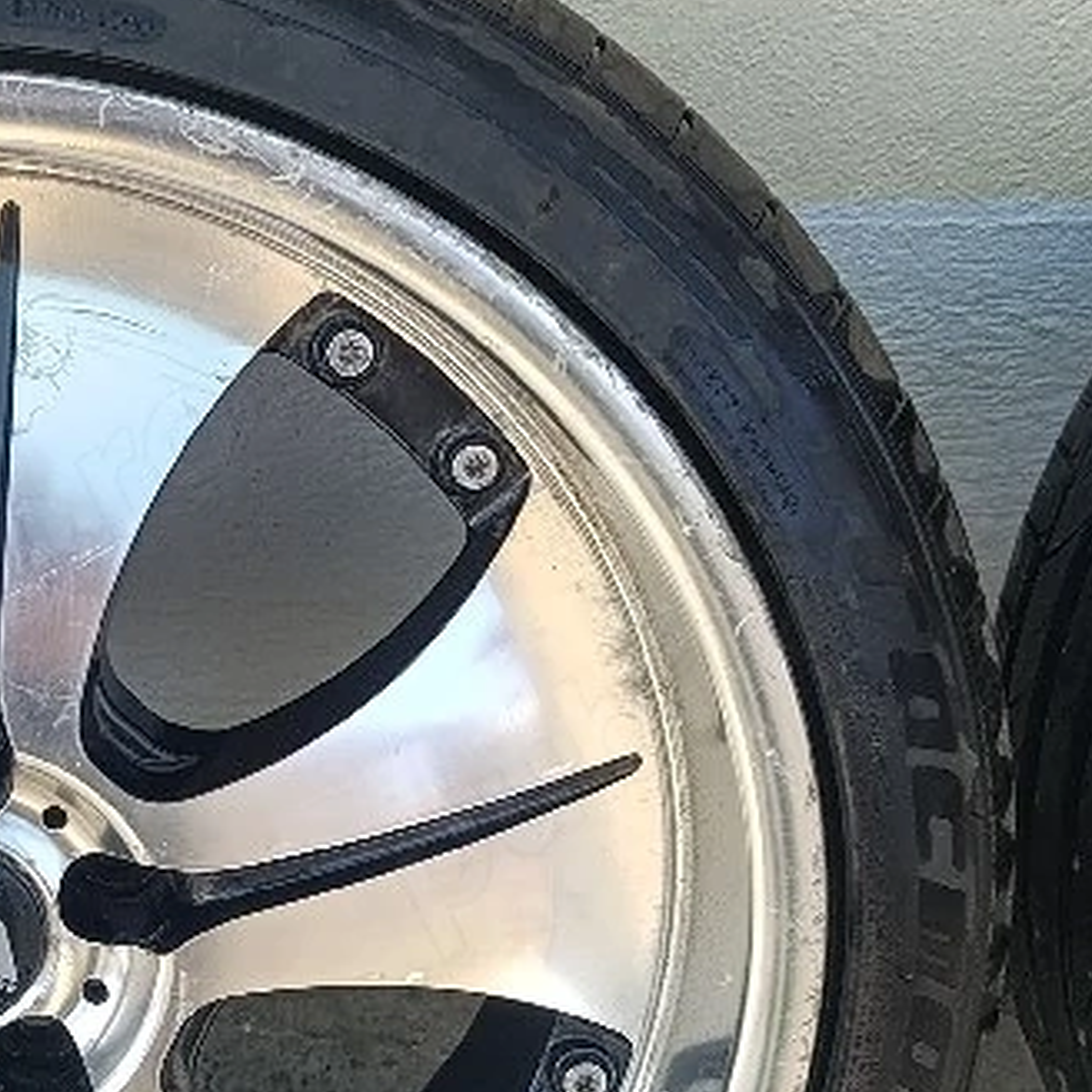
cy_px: 681
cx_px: 100
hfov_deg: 26.7
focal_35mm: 62
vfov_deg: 27.6
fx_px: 2213
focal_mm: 6.14
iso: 50
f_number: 1.6
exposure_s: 1/101
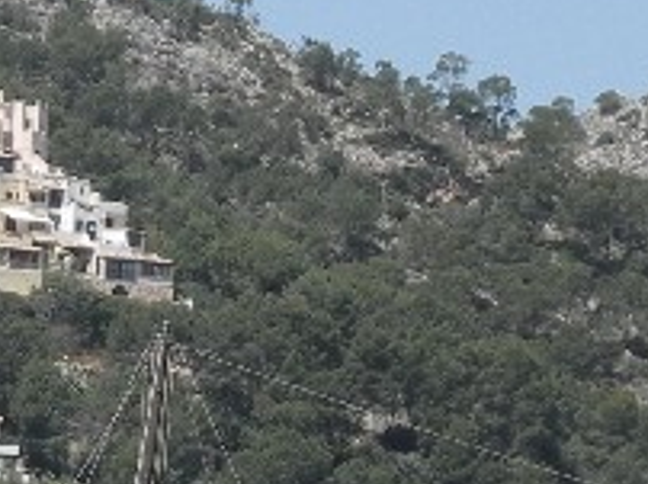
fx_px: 9966
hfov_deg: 3.7
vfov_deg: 2.8
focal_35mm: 533
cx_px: -260
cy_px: 670
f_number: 4.5
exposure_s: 1/740
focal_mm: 22.5
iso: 100
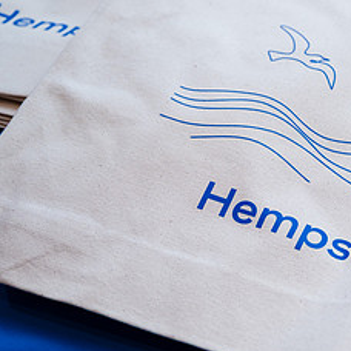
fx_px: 987
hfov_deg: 19.1
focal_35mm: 86
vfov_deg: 20.1
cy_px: 140
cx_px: 414
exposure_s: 1/250
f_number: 3.2
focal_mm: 38
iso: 320
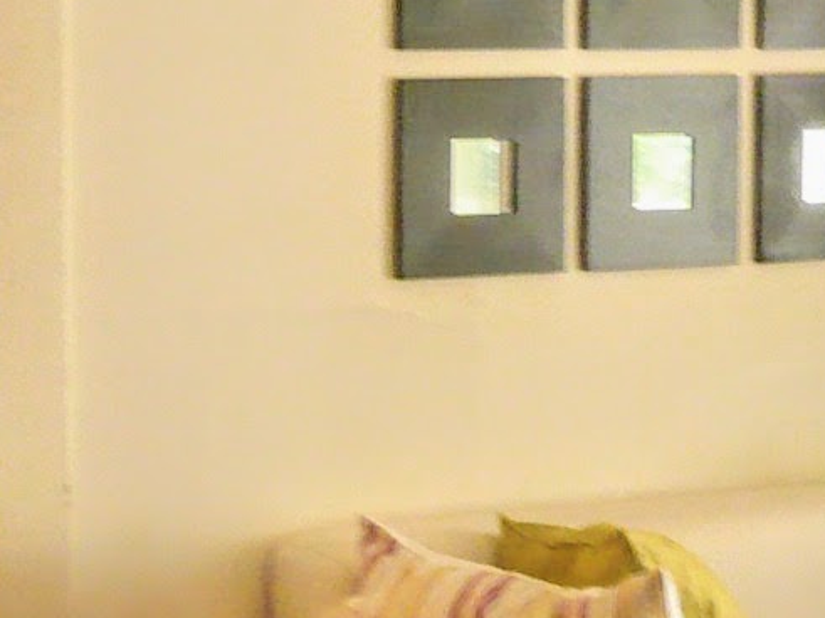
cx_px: 632
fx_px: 3479
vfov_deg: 10.2
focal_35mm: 146
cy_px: 309
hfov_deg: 13.5
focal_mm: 5.8
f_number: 2.8
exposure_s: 1/20
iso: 200
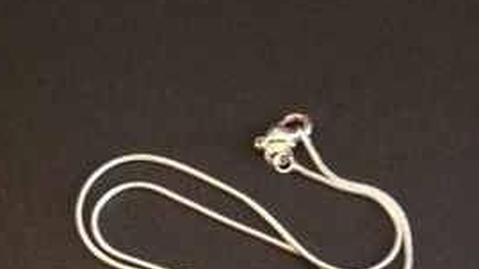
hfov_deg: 31.0
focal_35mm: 68
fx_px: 863
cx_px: 272
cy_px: 388
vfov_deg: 16.3
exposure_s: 1/20
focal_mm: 4.28
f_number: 2.4
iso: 320
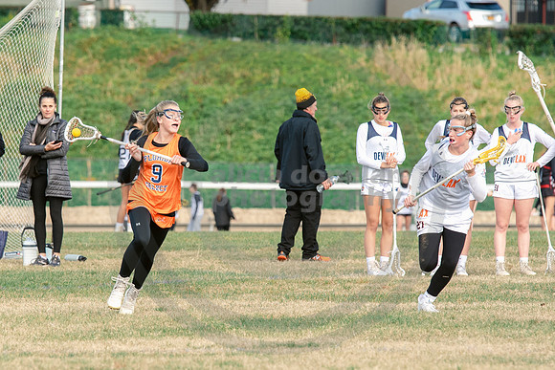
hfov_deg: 4.5
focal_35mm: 459
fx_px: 7071
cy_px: 232
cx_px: 174
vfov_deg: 3.0
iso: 250
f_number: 4
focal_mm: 200
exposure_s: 1/1000
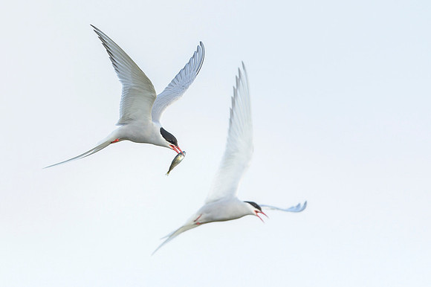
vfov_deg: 1.8
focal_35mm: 777
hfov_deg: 2.7
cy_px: 114
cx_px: 159
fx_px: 9300
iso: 800
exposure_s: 1/2500
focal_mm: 500
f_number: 4
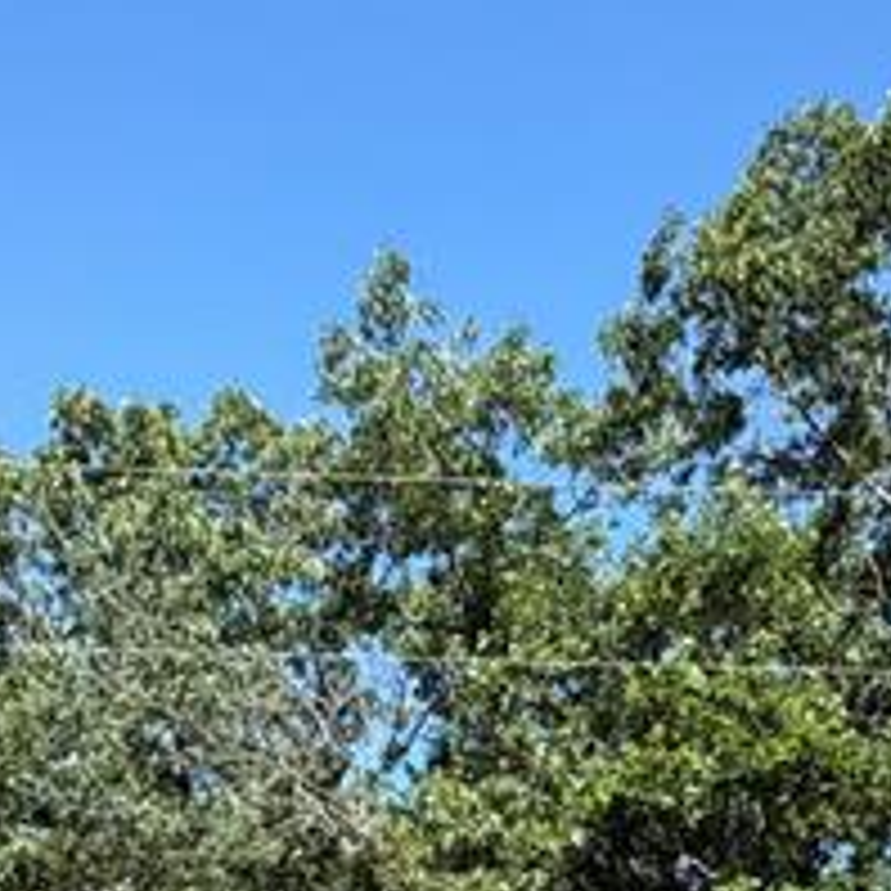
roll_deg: +0.1
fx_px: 1864
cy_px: 1130
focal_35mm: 64
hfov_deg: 26.9
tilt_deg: +11.3
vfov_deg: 23.9
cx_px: 482
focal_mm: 2.22
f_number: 2.2
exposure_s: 1/549
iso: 40
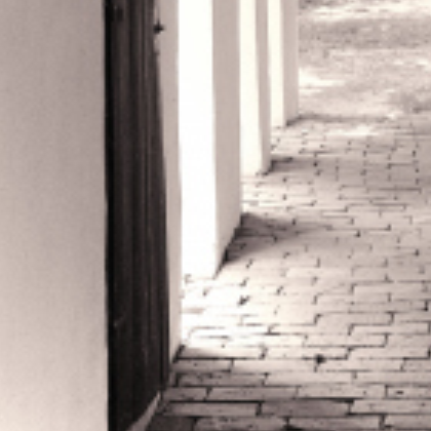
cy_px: -34
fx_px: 1493
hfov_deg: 16.1
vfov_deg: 16.0
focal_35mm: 106
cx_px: 425
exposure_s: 1/220
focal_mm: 19.1
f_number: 4
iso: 400
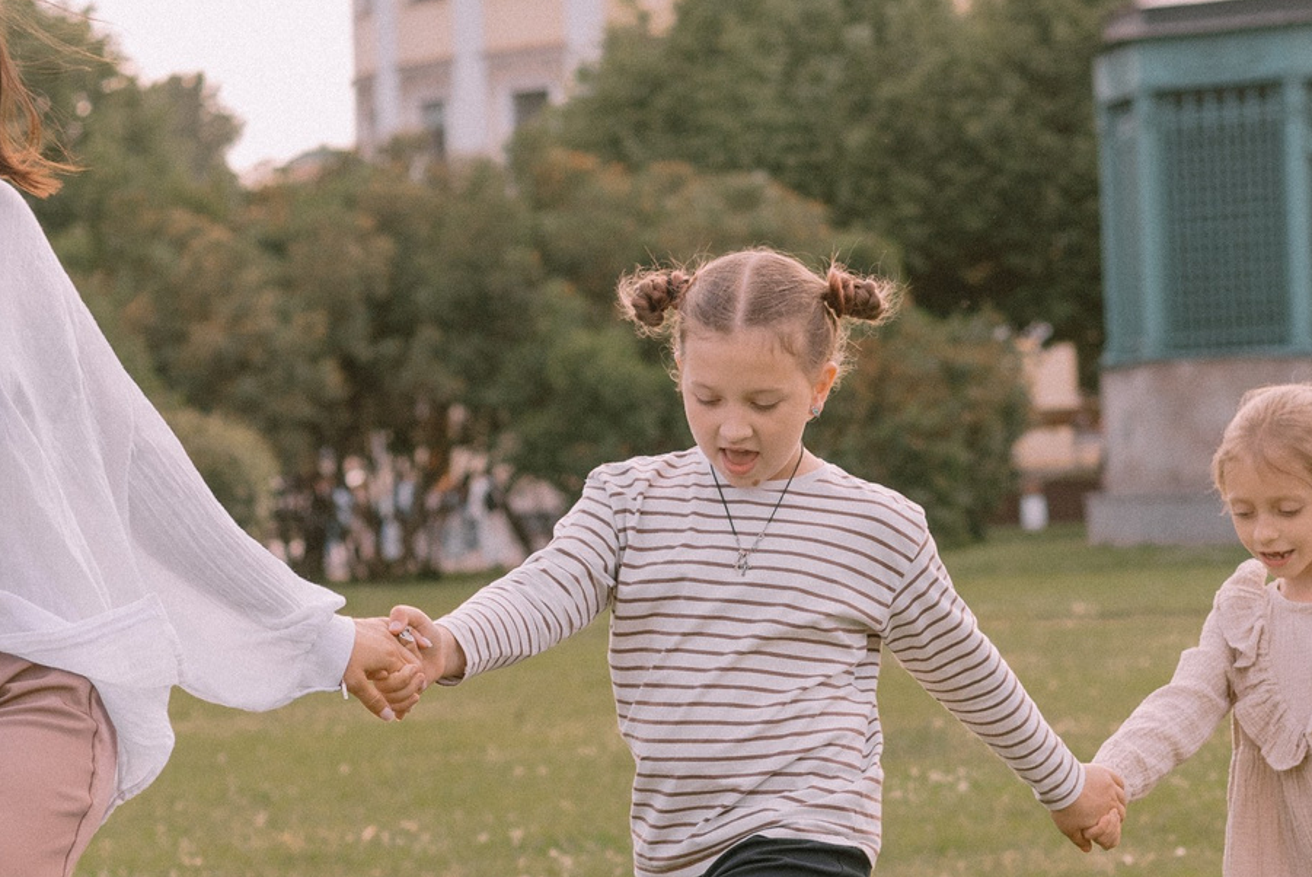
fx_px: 5178
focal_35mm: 142
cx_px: 813
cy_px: 866
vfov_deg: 9.6
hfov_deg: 14.4
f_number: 3.2
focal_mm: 50
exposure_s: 1/1600
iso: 320
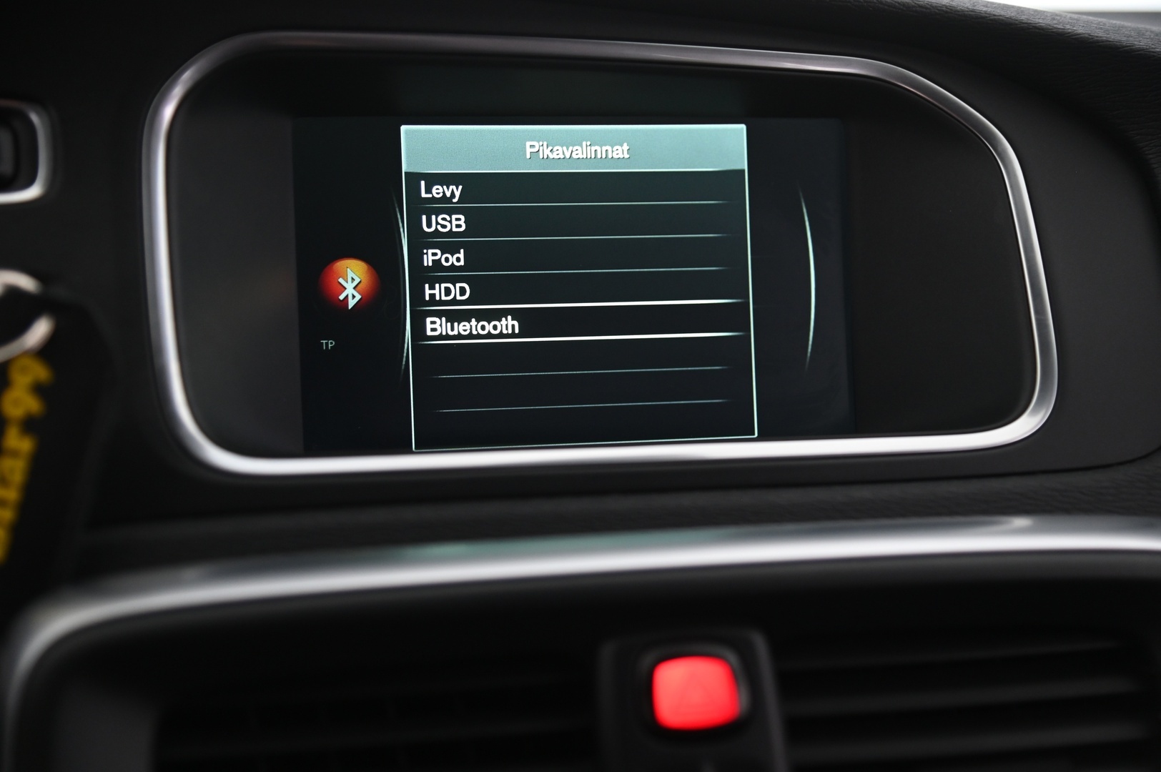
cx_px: 580
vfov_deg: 23.3
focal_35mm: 58
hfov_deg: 34.5
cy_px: 386
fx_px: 1869
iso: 2000
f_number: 4
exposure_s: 1/25
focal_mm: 58
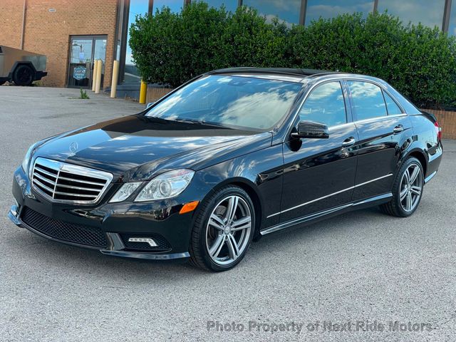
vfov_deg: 28.0
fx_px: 685
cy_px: 171
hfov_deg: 36.8
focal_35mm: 52
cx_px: 228
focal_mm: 6
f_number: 2
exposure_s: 1/291
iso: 25
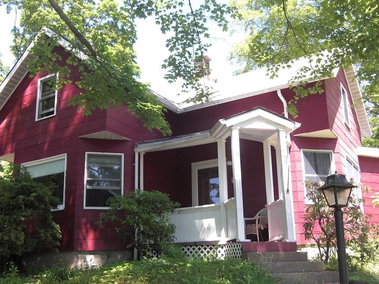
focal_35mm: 40
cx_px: 195
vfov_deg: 35.9
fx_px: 438
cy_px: 165
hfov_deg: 46.8
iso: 50
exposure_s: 1/125
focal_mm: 5.8
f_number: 2.7
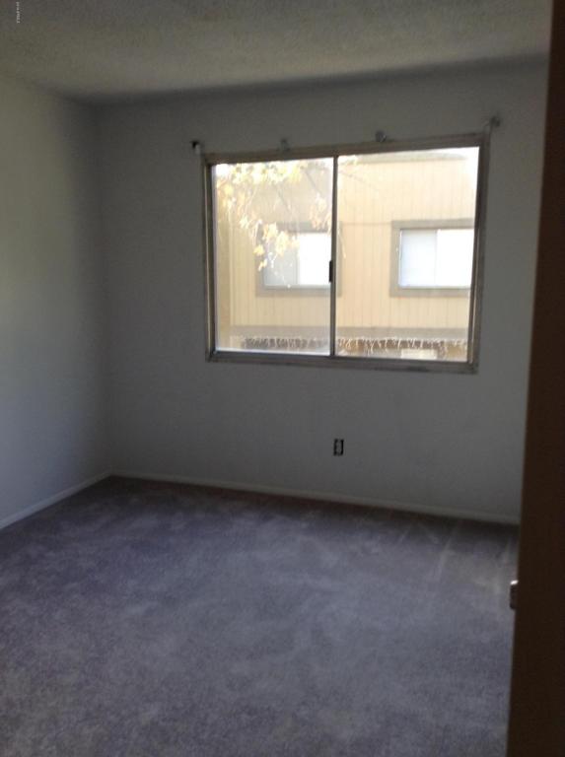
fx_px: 721
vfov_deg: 55.4
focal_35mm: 33
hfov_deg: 42.8
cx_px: 282
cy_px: 378
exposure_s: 1/40
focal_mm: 3.3
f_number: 2.4
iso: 32
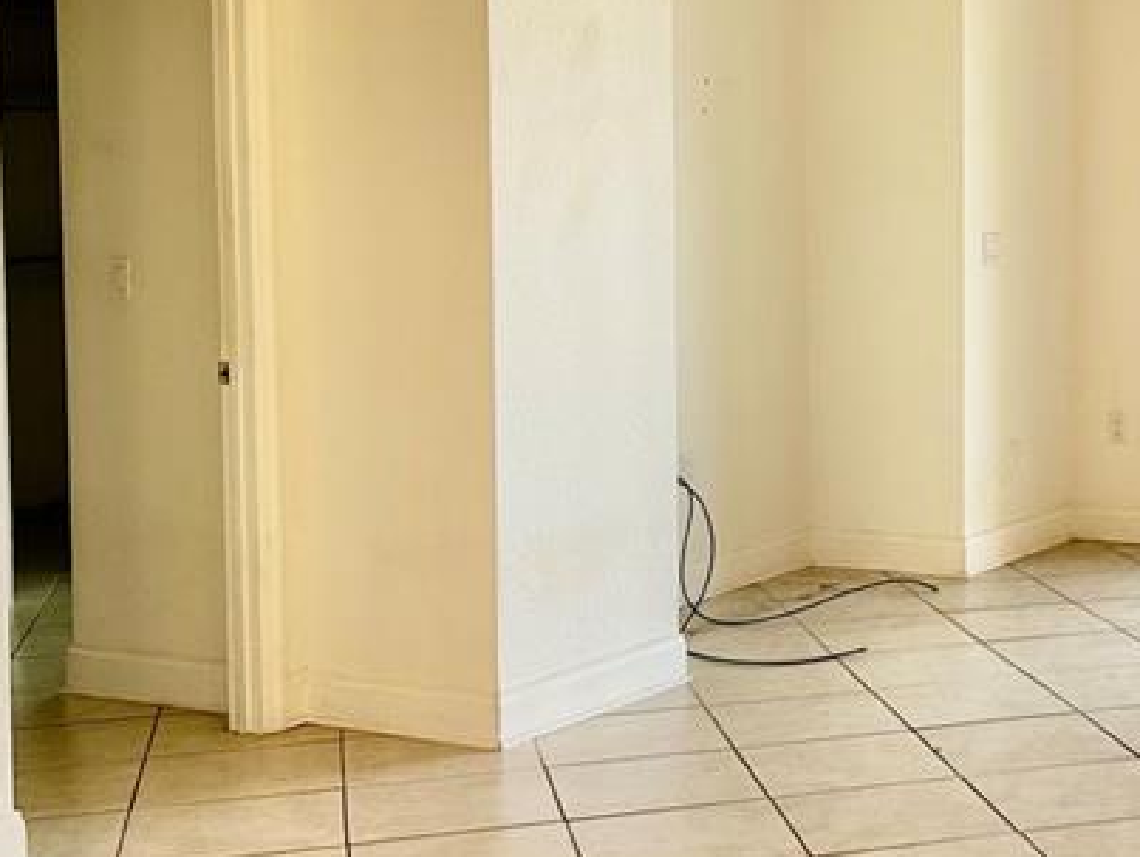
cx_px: 1146
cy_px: 300
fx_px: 2176
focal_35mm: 66
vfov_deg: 22.2
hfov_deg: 27.6
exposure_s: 1/120
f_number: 1.5
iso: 64
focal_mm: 5.7
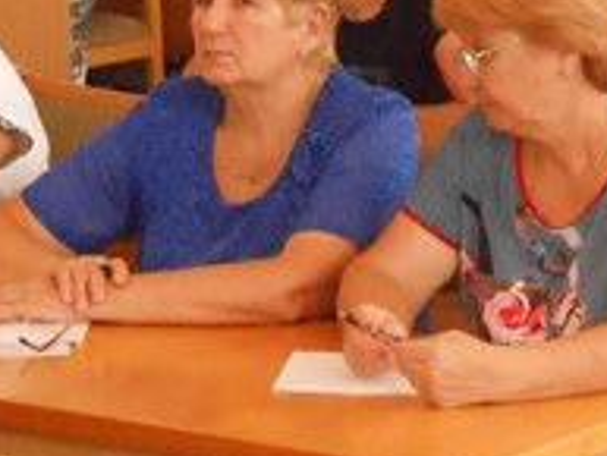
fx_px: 3843
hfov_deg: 9.0
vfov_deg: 6.7
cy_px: -176
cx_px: 494
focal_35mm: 219
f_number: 4.3
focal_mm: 11.7
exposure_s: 1/60
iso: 1600
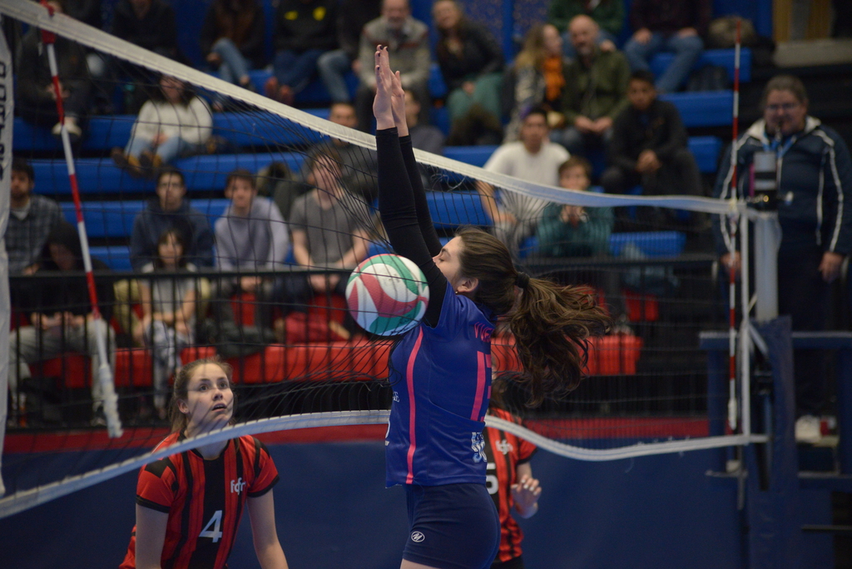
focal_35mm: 170
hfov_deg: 12.1
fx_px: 4025
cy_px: 284
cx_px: 426
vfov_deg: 8.1
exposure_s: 1/500
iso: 4000
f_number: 4.5
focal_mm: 170
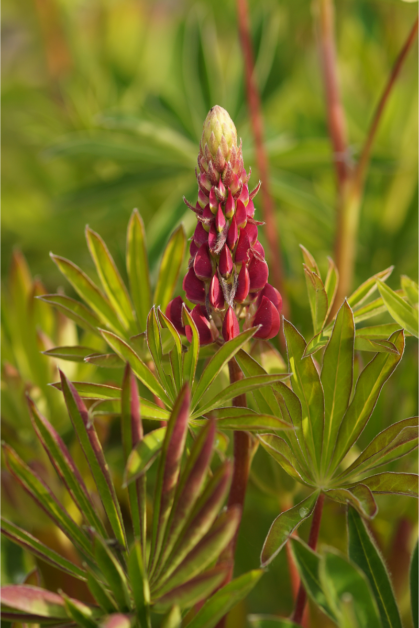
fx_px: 2619
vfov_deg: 13.7
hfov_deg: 9.1
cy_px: 314
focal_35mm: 150
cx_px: 210
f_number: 3.2
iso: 100
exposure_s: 1/400
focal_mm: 100
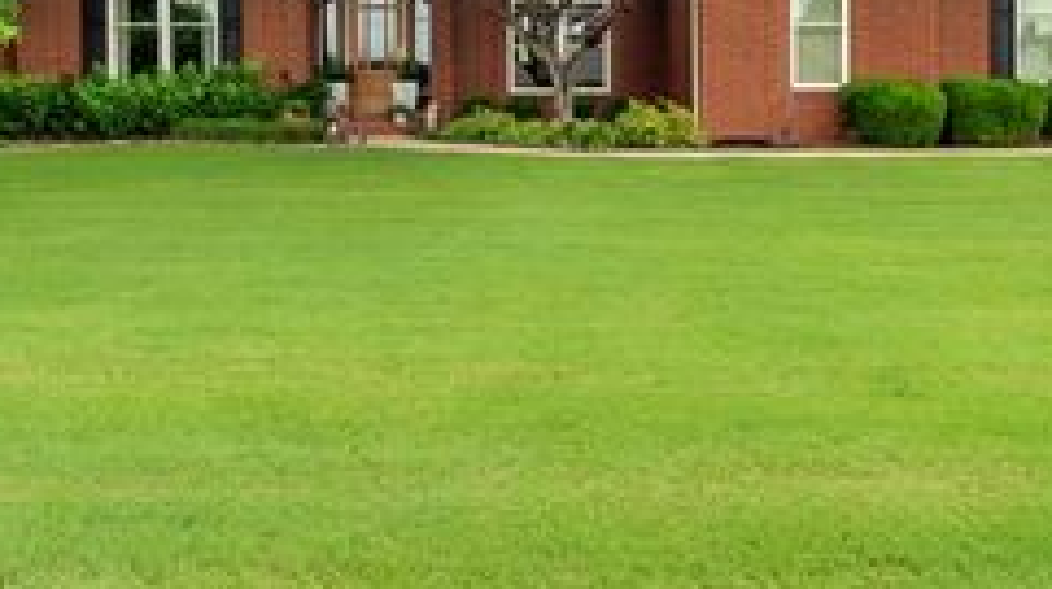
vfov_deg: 28.8
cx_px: 563
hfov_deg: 54.0
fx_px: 1031
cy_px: -63
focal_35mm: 37
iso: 80
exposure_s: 1/60
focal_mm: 17
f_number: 7.1
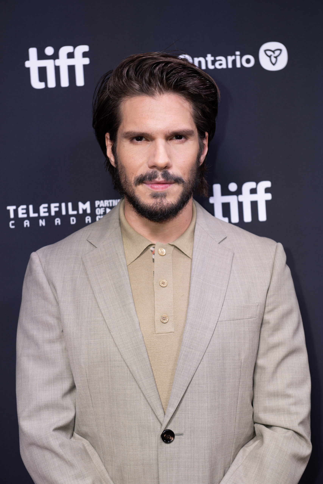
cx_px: 162
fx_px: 834
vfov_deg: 32.4
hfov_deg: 21.9
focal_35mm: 62
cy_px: 242
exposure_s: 1/125
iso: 125
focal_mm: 62
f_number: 4.5
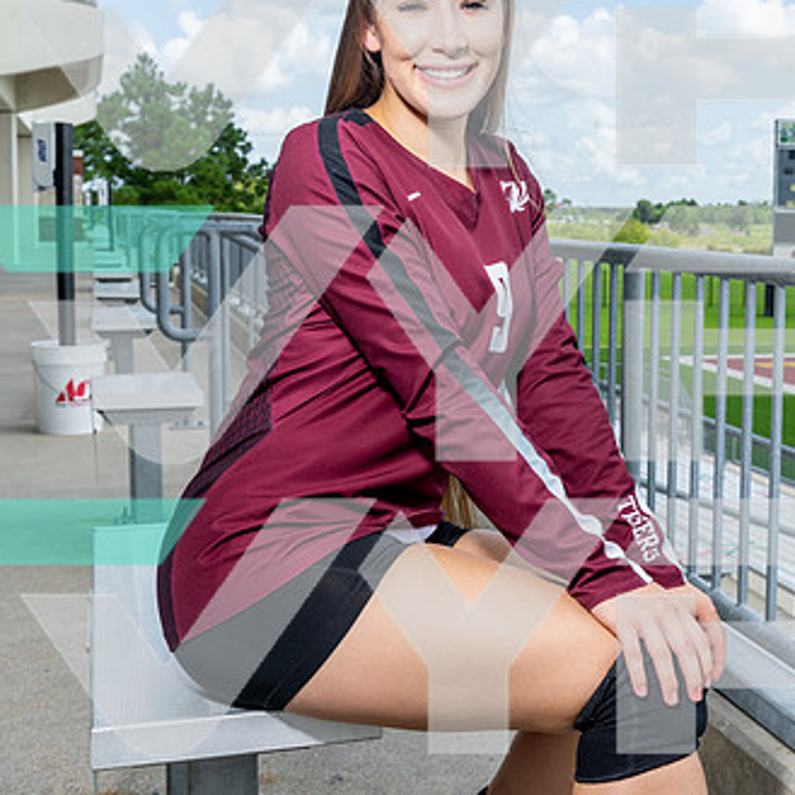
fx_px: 1403
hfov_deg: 31.2
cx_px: 578
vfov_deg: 31.6
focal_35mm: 54
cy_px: 335
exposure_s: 1/125
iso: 100
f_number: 10
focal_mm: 36
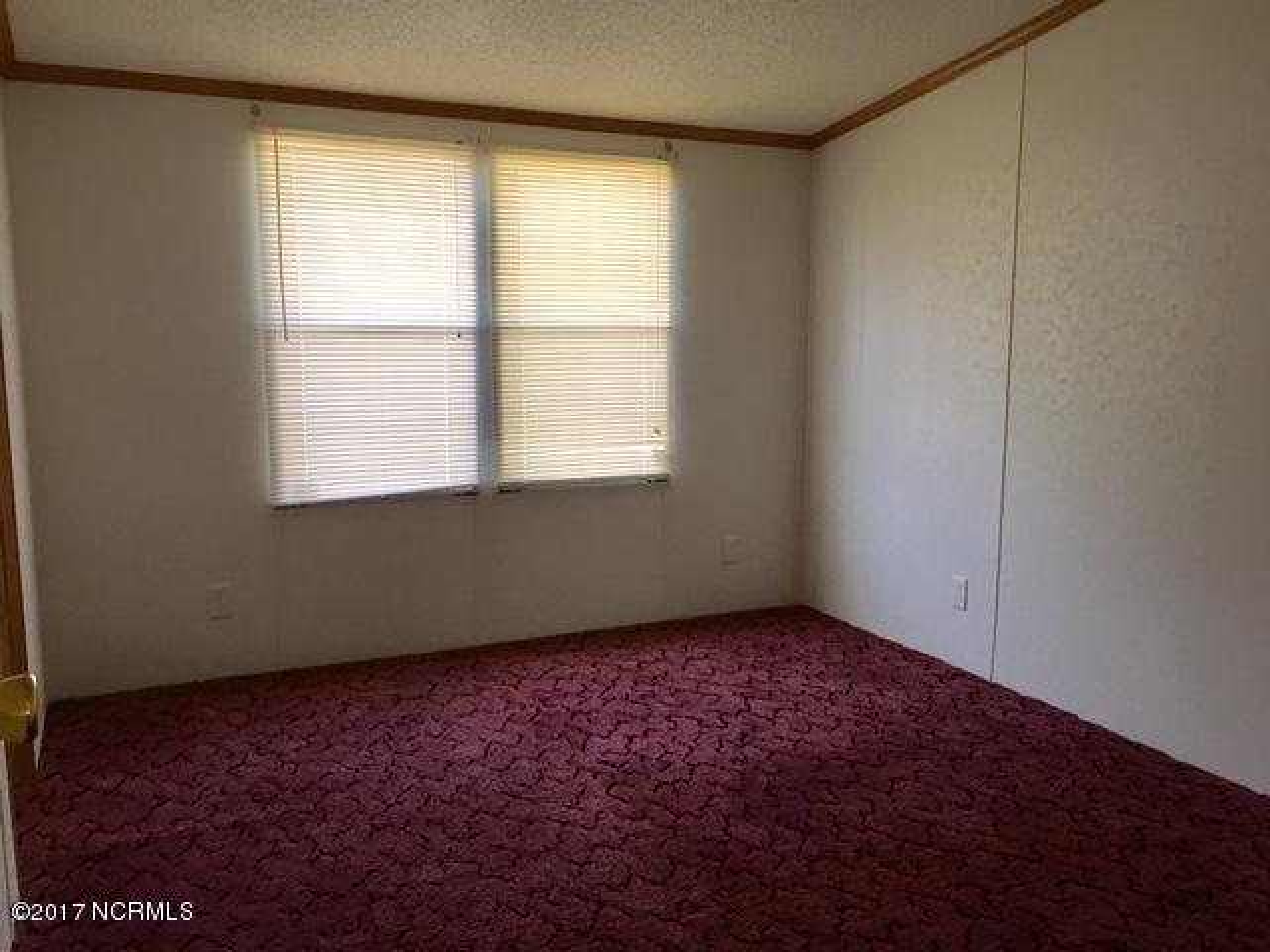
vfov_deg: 48.2
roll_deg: +0.9
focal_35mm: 29
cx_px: 635
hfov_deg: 61.7
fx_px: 1064
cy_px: 476
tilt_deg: -8.7
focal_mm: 4.15
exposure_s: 1/15
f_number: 2.2
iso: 25
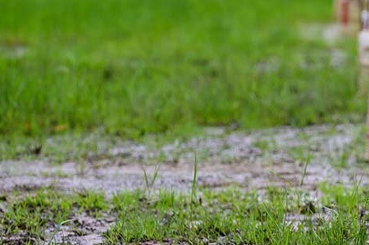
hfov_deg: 5.0
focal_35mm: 411
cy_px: 125
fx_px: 4211
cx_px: 338
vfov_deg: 3.3
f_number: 4.5
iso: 250
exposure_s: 1/2000
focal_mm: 200
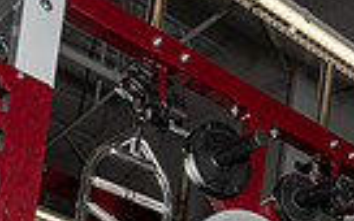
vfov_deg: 11.4
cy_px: 567
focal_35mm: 91
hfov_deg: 21.7
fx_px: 878
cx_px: 380
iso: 200
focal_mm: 27
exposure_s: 1/250
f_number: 5.6
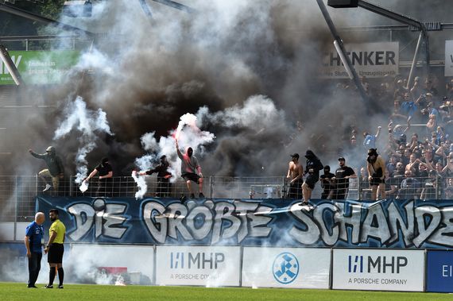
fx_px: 2640
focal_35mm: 210
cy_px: 150
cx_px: 226
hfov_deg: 9.8
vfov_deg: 6.5
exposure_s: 1/1000
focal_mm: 140
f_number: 4.5
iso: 110
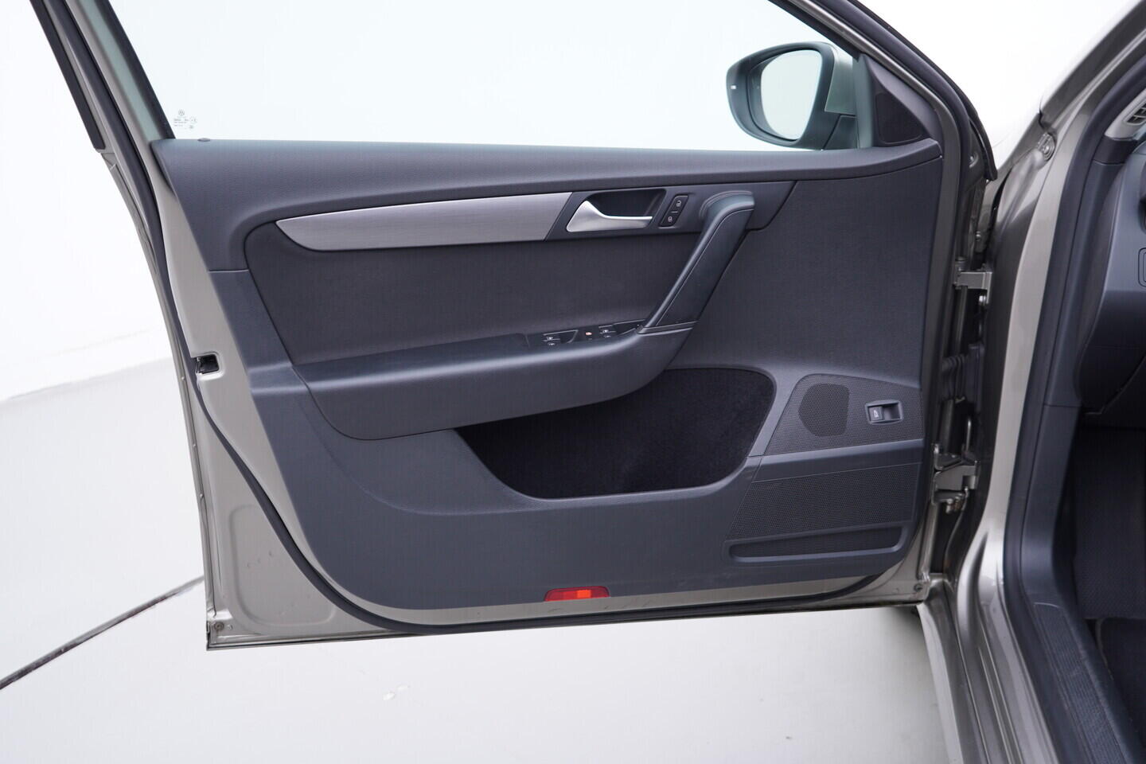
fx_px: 1146
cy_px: 382
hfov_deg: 53.1
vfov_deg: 36.9
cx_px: 573
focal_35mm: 36
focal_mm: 24
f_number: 2.8
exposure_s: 1/40
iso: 125
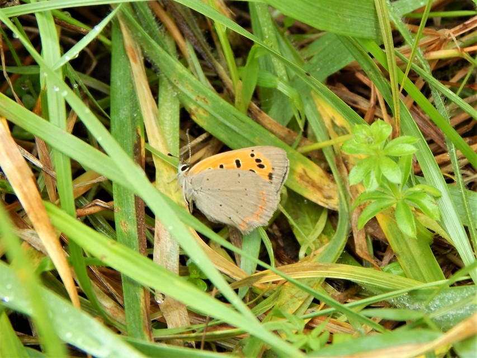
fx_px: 1433
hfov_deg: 18.9
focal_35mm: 104
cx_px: 238
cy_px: 179
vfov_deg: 14.2
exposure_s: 1/30
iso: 125
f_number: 4.5
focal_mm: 18.7
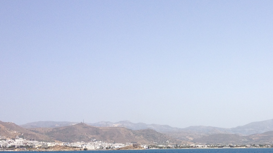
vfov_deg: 18.6
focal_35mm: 64
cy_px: 130
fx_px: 463
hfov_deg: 31.9
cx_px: 219
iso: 50
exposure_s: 1/2045
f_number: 2.4
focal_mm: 4.28
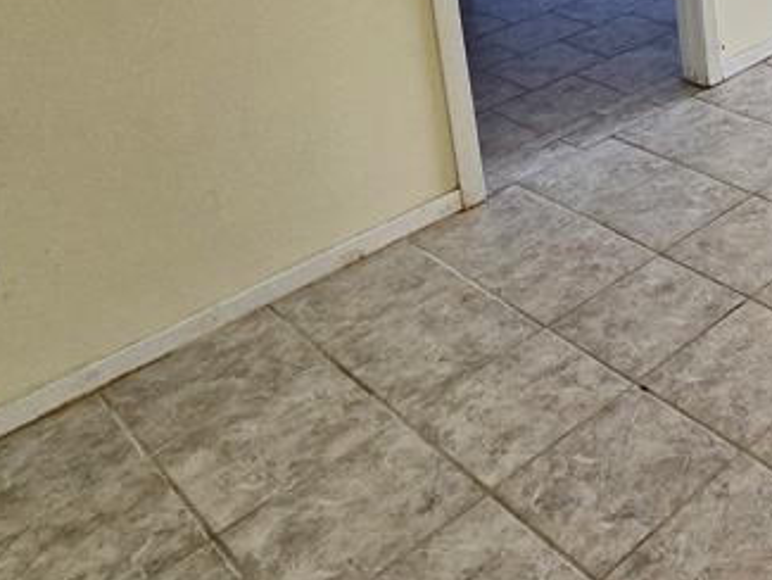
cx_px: 938
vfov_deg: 28.3
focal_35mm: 41
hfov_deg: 35.4
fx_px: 915
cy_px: -190
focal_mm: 2.2
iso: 50
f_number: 2.2
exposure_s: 1/129
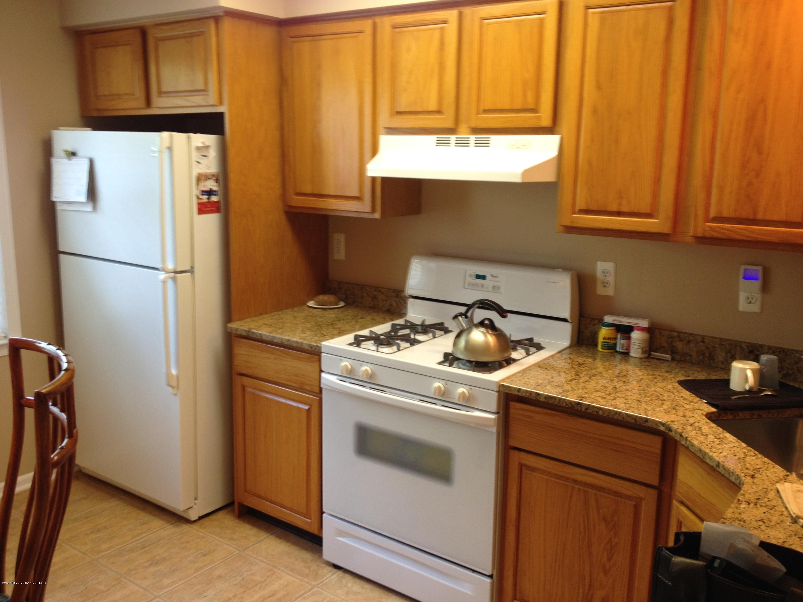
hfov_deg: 52.6
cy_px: 301
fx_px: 812
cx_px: 402
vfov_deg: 40.7
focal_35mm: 35
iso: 80
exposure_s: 1/20
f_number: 2.4
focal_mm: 4.28
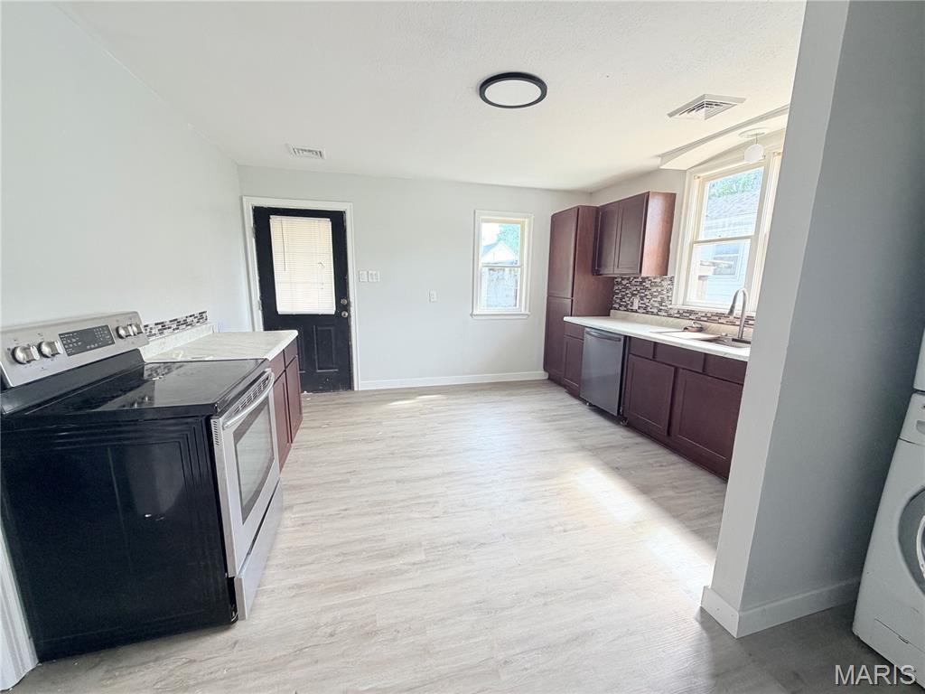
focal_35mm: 14
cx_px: 462
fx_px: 374
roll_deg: -0.2
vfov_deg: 85.7
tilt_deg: -12.2
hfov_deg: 102.1
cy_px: 347
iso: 80
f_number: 2.2
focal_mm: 2.22
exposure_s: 1/121
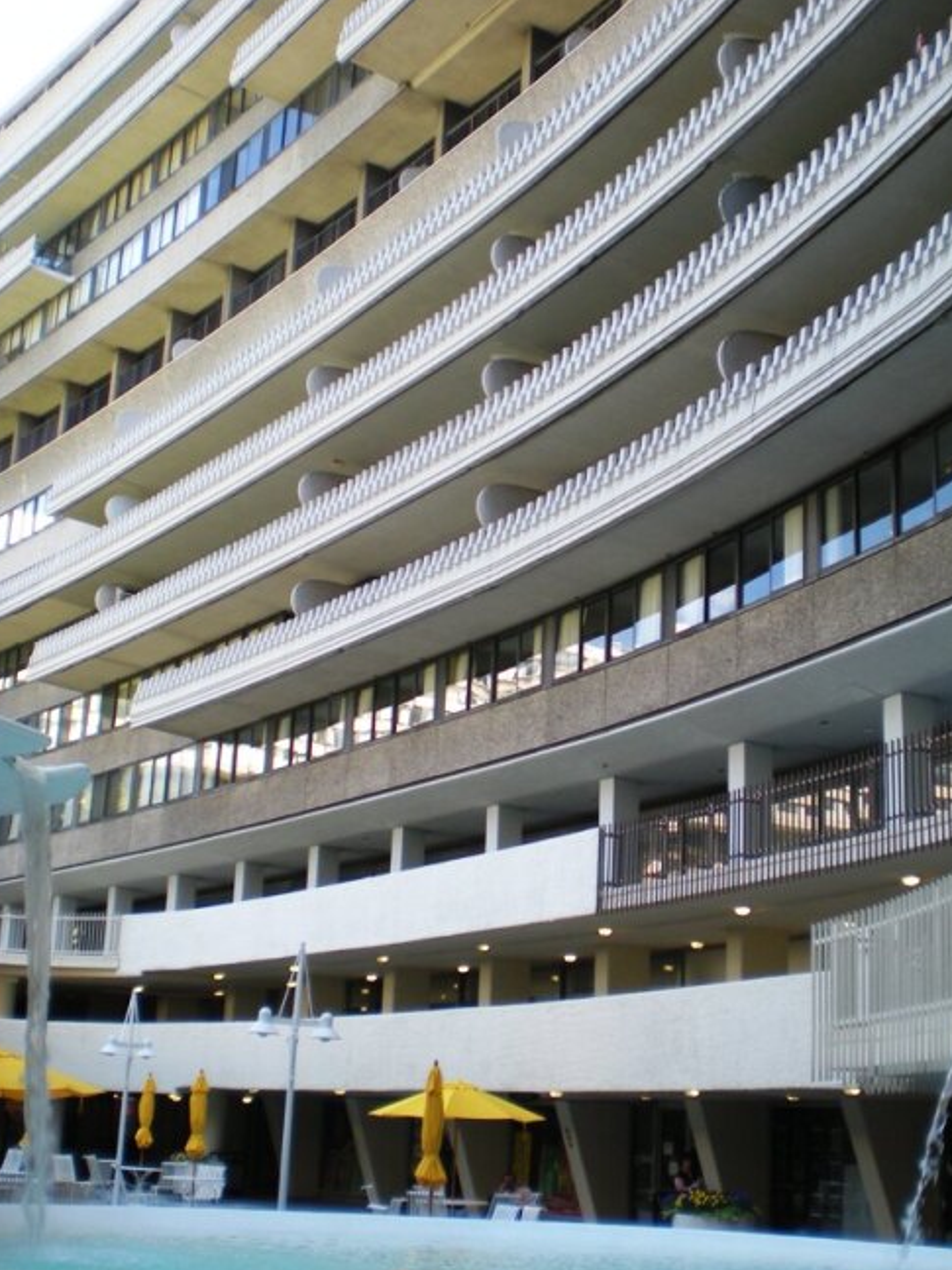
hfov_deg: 30.8
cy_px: 642
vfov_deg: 40.4
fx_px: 1724
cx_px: 557
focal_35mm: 47
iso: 64
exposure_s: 1/88.5
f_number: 3.1
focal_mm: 6.3
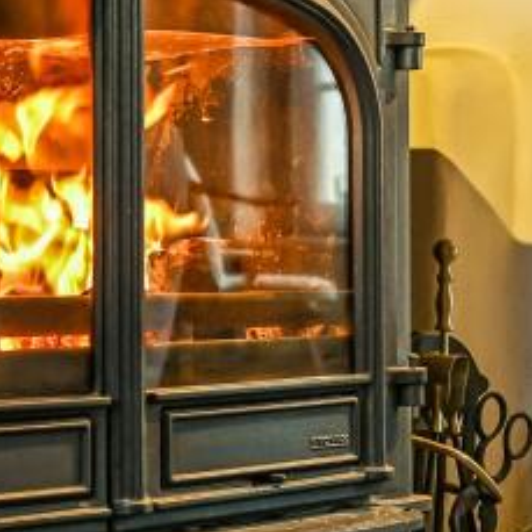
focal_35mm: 114
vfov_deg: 15.3
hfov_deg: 15.3
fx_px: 1982
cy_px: 343
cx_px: 321
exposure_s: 1/60
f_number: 4
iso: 1250
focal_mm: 30
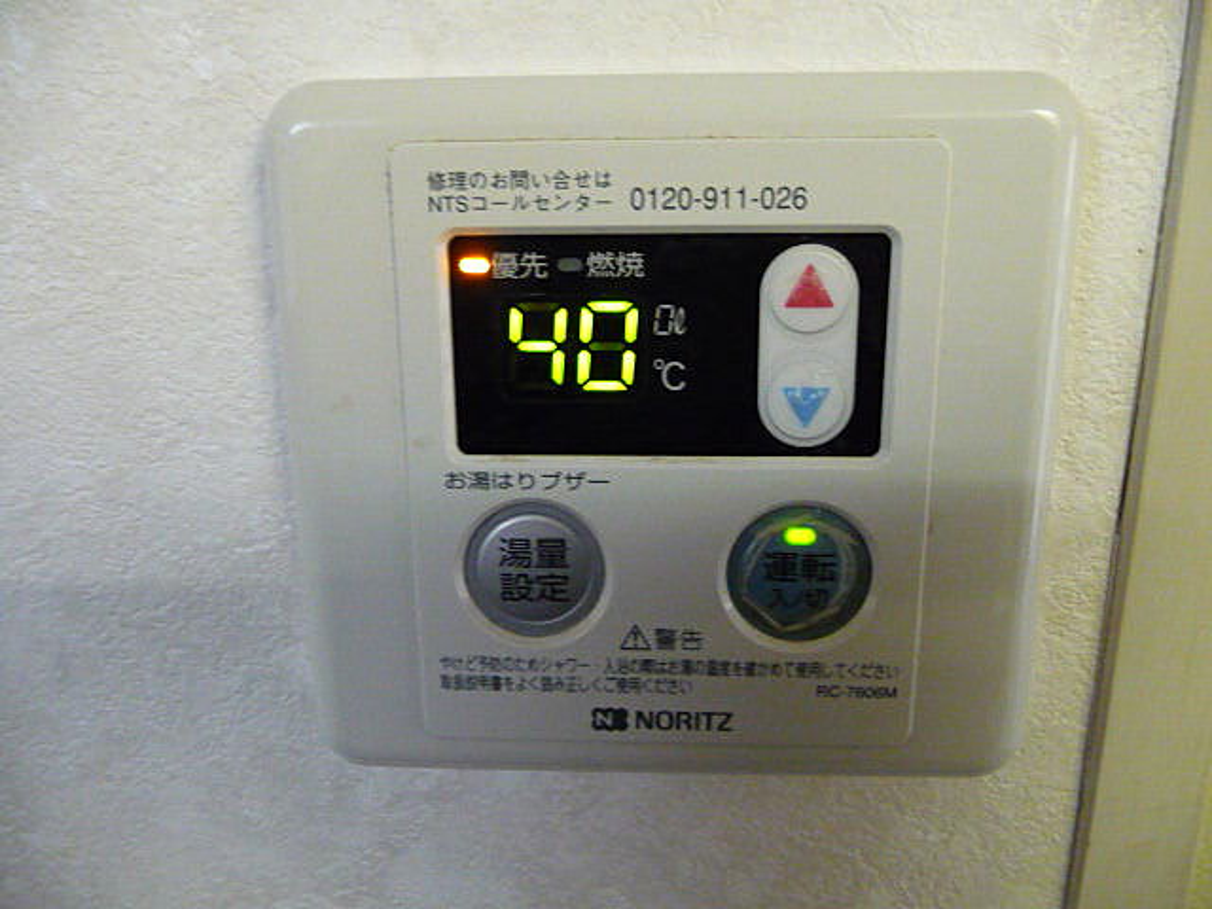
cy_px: 454
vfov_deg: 49.7
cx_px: 606
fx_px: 980
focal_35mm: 28
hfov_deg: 63.4
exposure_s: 1/8
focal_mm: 4.7
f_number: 3.3
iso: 800
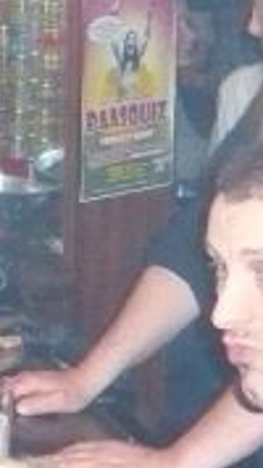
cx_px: -484
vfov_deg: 15.3
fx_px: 1700
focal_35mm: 137
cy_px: -39
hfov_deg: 7.8
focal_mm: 4.6
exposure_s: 1/30
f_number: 2.8
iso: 640
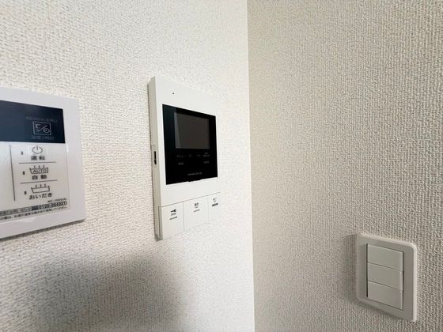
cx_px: 222
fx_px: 179
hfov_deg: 102.1
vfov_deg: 85.7
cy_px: 166
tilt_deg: -2.3
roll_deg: +2.3
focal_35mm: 14
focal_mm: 2.22
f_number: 2.2
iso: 250
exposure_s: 1/60
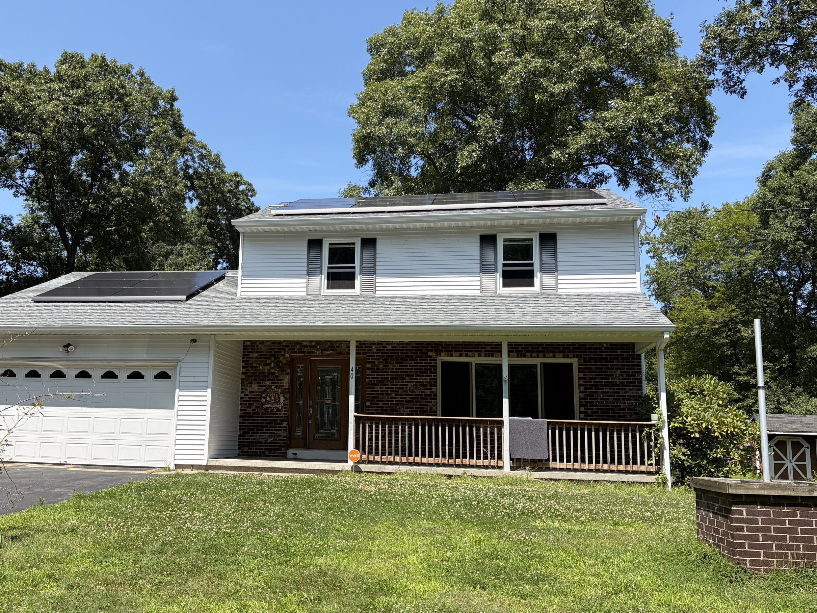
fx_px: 779
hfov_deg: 54.8
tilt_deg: +10.9
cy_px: 305
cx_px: 316
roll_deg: -1.1
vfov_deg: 42.9
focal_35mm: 33
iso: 50
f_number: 1.6
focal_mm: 5.96
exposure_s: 1/2075
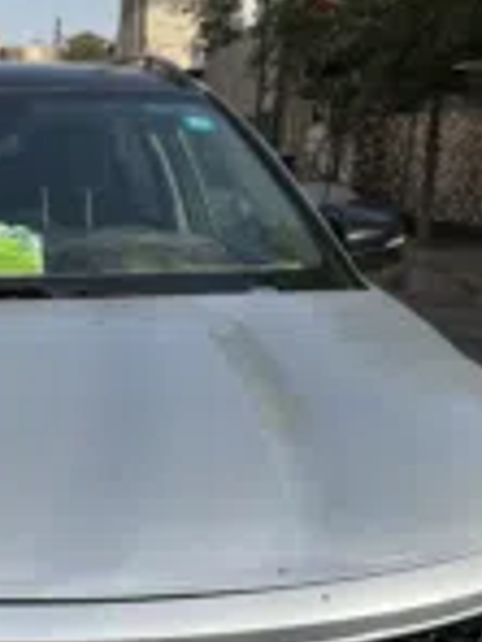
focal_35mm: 65
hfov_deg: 21.6
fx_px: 1207
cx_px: -26
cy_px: 464
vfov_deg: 29.5
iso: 80
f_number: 1.78
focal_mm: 6.86
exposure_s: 1/5263
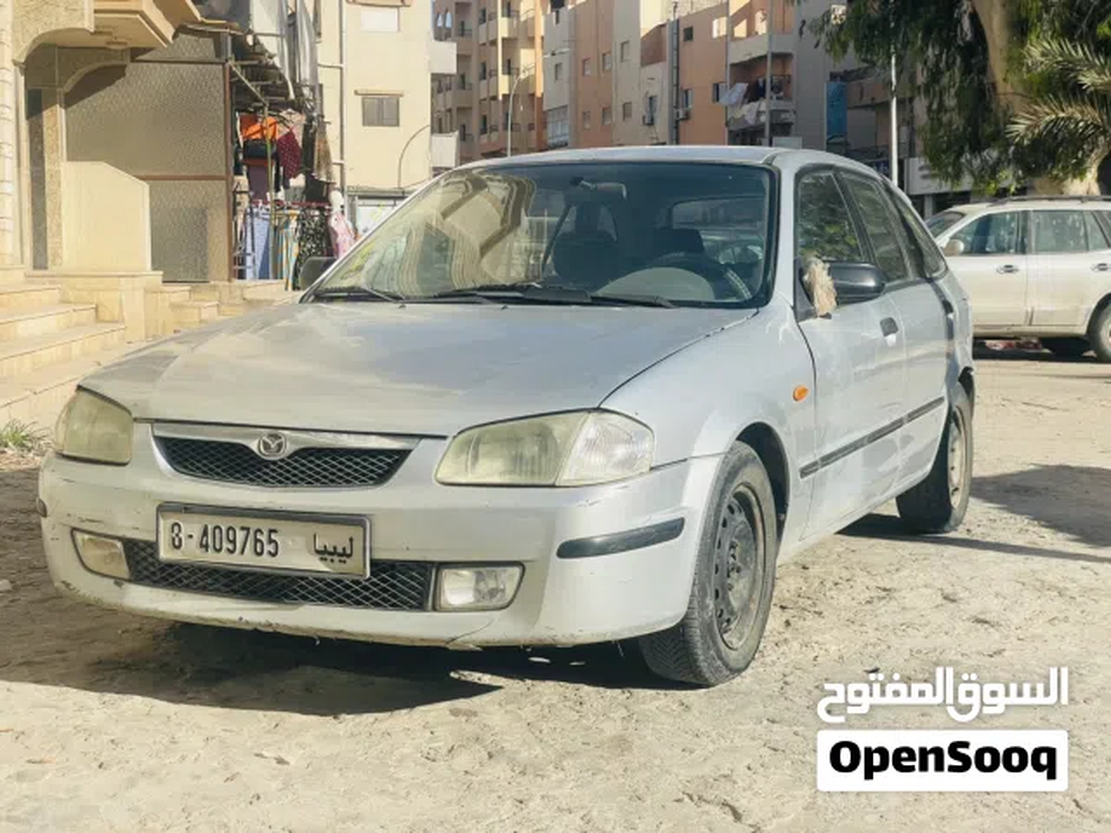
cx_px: 556
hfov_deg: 36.8
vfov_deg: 28.0
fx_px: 1669
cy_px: 416
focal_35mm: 52
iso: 25
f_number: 2
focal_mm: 6
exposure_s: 1/1712
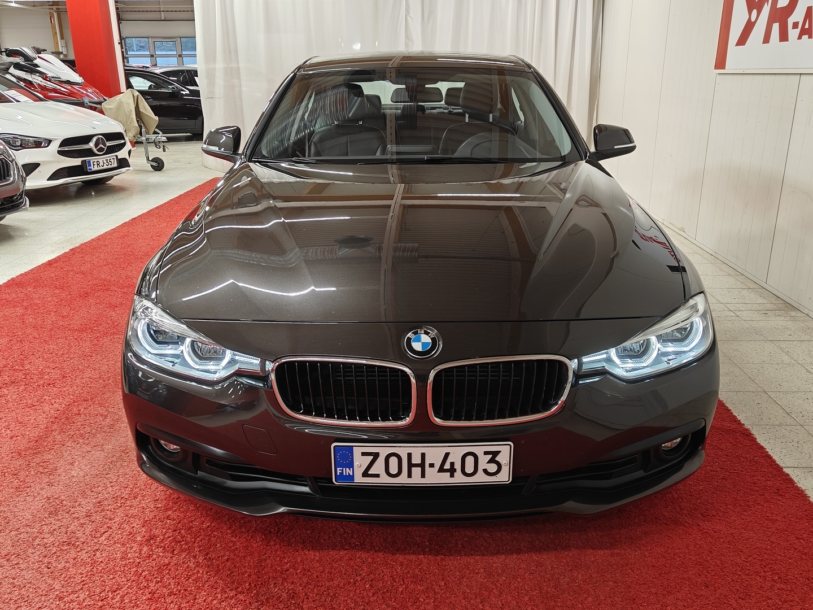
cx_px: 406
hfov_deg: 60.0
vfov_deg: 46.8
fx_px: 705
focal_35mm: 30
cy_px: 305
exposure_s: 1/53
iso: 64
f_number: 1.8
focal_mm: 5.59
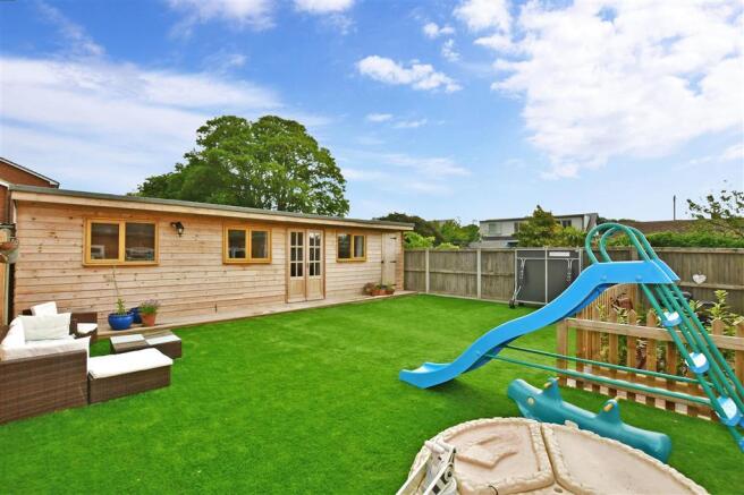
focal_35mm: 15
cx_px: 372
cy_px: 248
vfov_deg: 77.3
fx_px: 310
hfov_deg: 100.4
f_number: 8
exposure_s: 1/125
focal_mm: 10
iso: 160
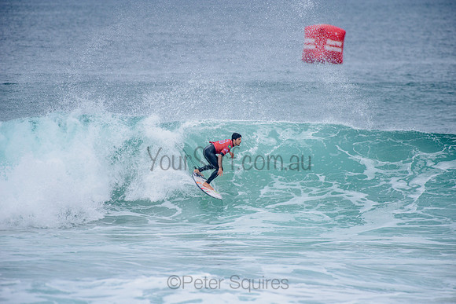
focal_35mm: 500
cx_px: 228
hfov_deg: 4.1
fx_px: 6335
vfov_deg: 2.8
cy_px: 152
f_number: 5.6
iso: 280
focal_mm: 500
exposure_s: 1/2000
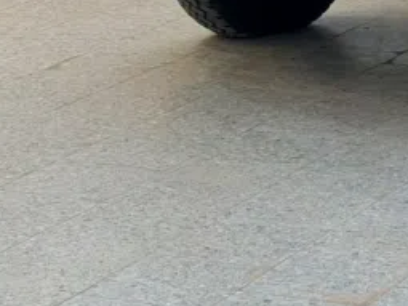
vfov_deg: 7.4
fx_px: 2274
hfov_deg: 10.0
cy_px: -288
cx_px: 570
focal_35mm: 193
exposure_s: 1/100
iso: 125
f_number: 1.78
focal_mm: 6.76
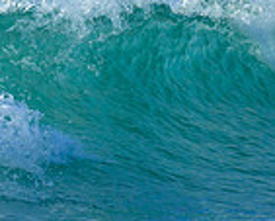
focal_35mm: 4251
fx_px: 34623
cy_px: 84
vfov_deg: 0.4
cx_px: -406
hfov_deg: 0.5
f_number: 6.3
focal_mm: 800
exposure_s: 1/2000
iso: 320
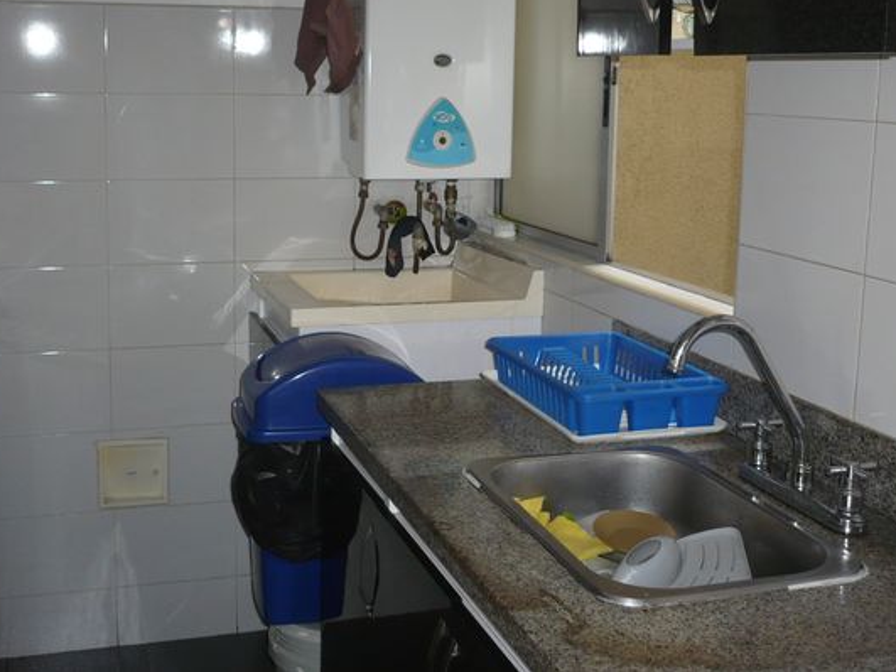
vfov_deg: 32.7
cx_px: 402
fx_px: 1139
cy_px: 252
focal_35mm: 44
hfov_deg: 42.9
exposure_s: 1/30
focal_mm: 5.8
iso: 125
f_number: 2.8
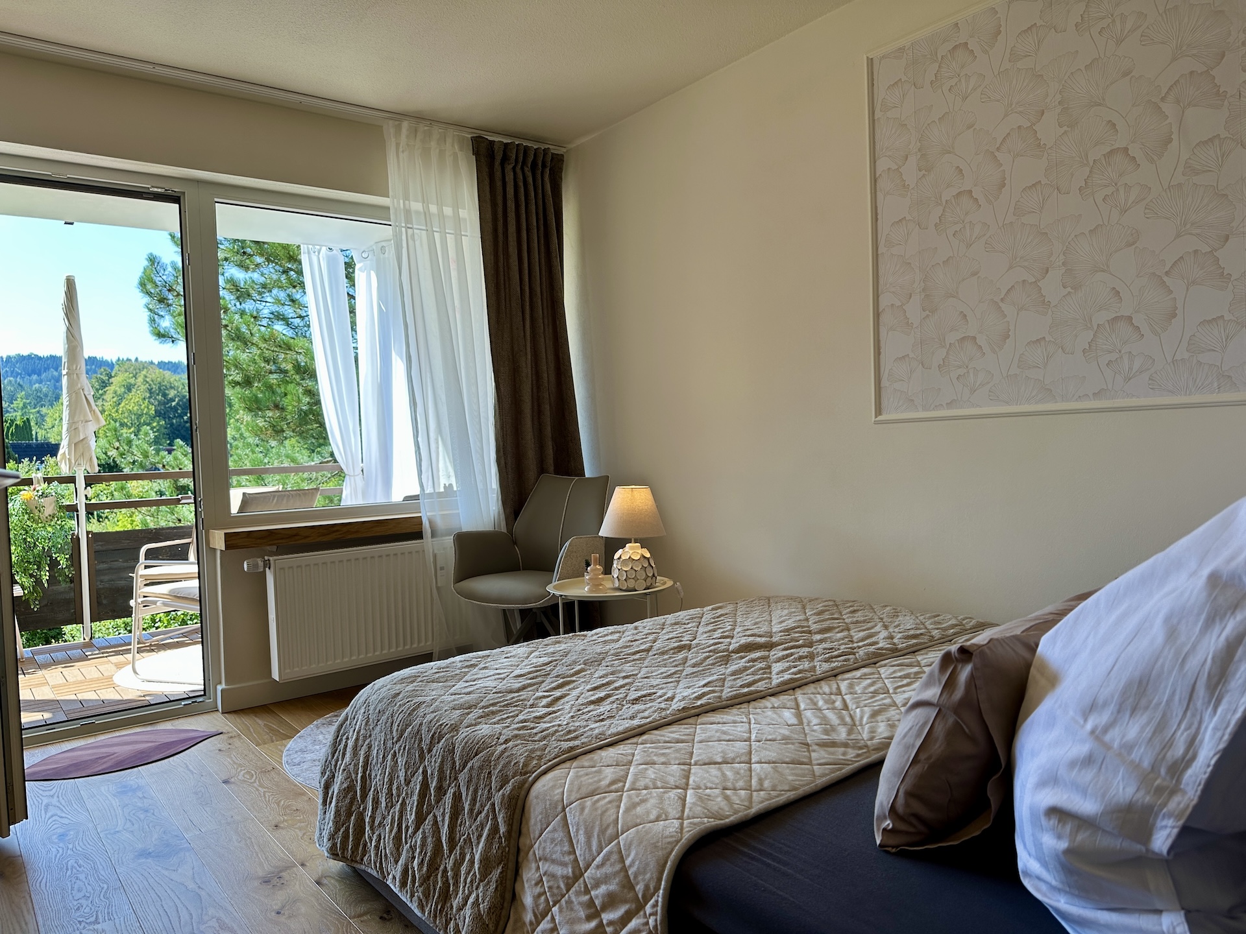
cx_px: 623
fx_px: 864
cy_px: 467
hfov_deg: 71.6
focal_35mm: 24
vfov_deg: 56.8
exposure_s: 1/464
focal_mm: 6.86
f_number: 1.78
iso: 80
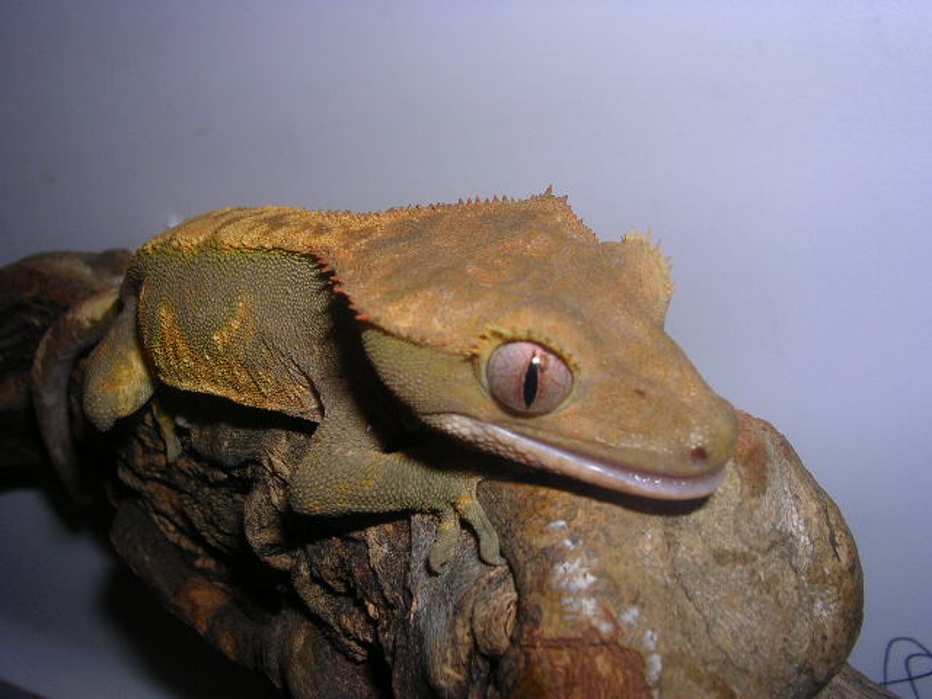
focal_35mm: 38
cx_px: 466
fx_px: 1023
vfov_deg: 37.7
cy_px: 350
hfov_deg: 49.0
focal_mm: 5.8
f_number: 5.6
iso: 50
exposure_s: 1/60.1
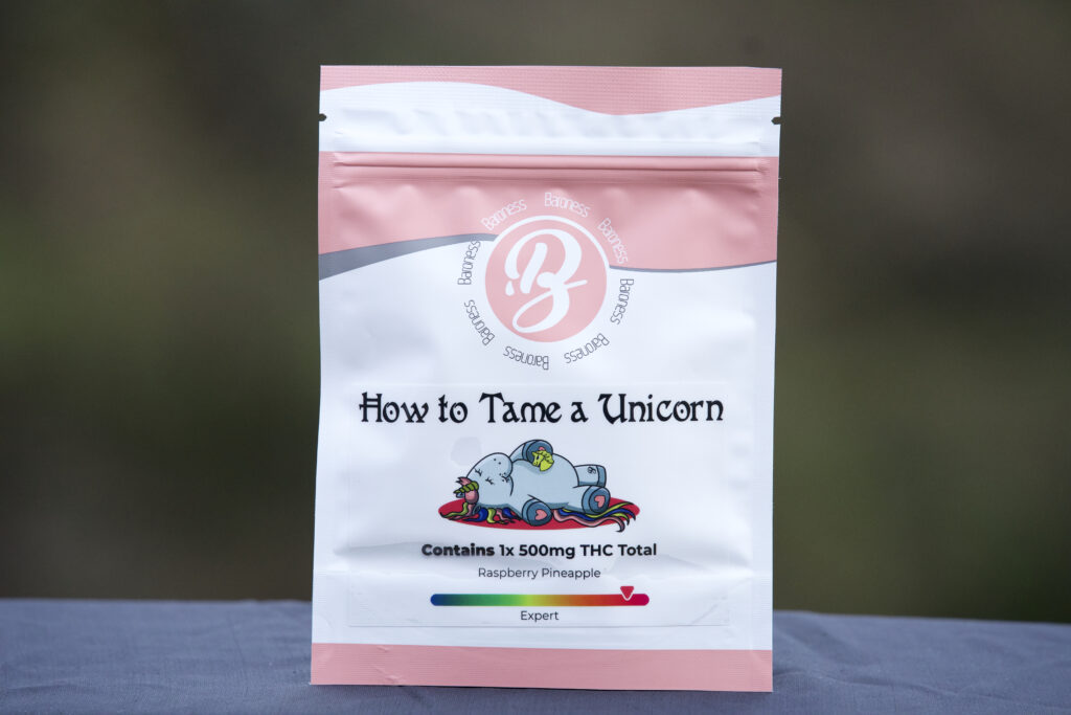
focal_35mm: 200
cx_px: 536
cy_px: 358
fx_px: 5950
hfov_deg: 10.3
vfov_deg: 6.9
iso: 3200
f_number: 5
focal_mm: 200
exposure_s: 1/800
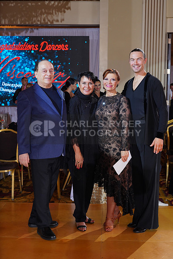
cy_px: 130
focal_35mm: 57
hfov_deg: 23.8
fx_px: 411
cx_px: 86
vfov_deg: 35.0
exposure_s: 1/200
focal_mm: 57
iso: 1600
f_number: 5.6
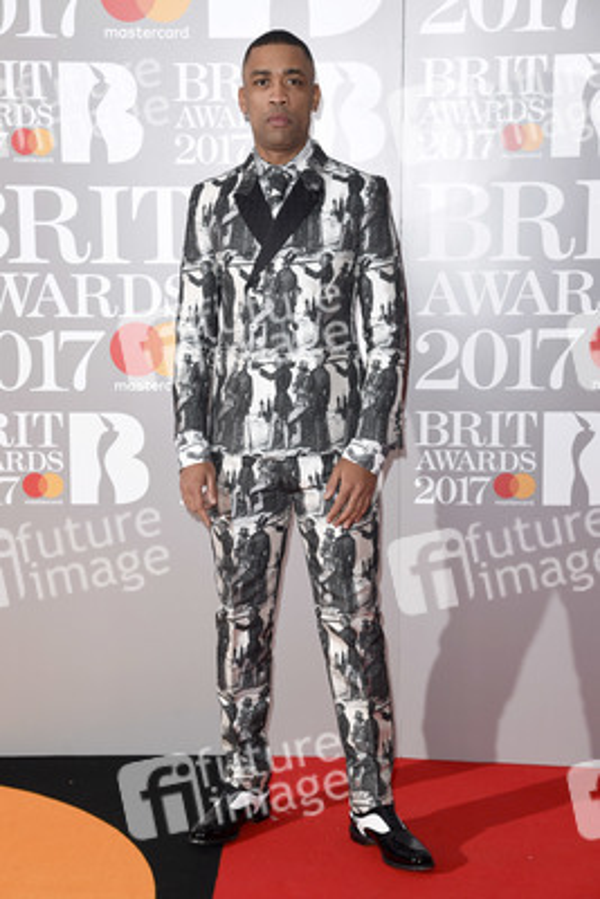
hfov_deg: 20.9
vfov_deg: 30.9
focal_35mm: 65
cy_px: 450
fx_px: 1623
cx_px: 300
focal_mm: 65
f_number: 5.6
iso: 400
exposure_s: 1/250
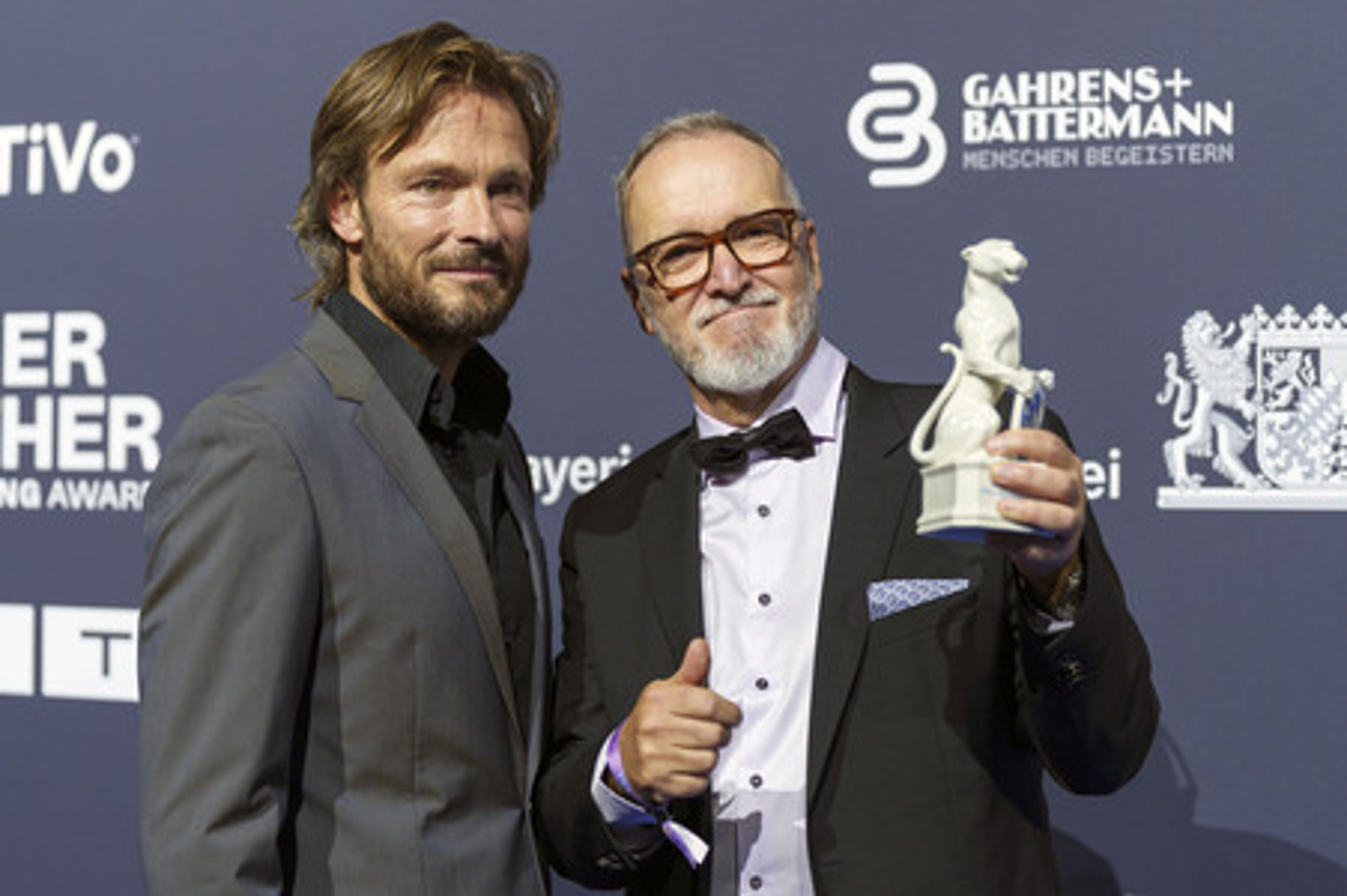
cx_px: 658
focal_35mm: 76
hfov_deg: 26.8
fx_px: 2829
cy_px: 438
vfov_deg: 18.0
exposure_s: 1/320
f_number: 3.2
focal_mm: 74
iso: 800
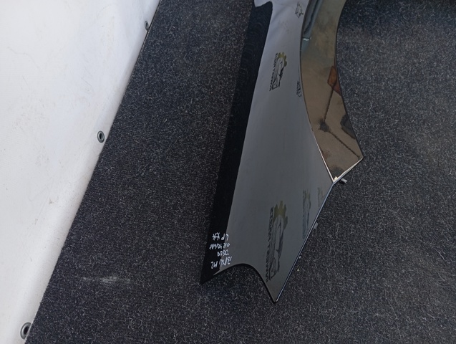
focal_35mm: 28
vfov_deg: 49.9
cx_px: 228
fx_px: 369
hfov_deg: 63.4
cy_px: 172
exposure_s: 1/50
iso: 69
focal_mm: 4.22
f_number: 1.8
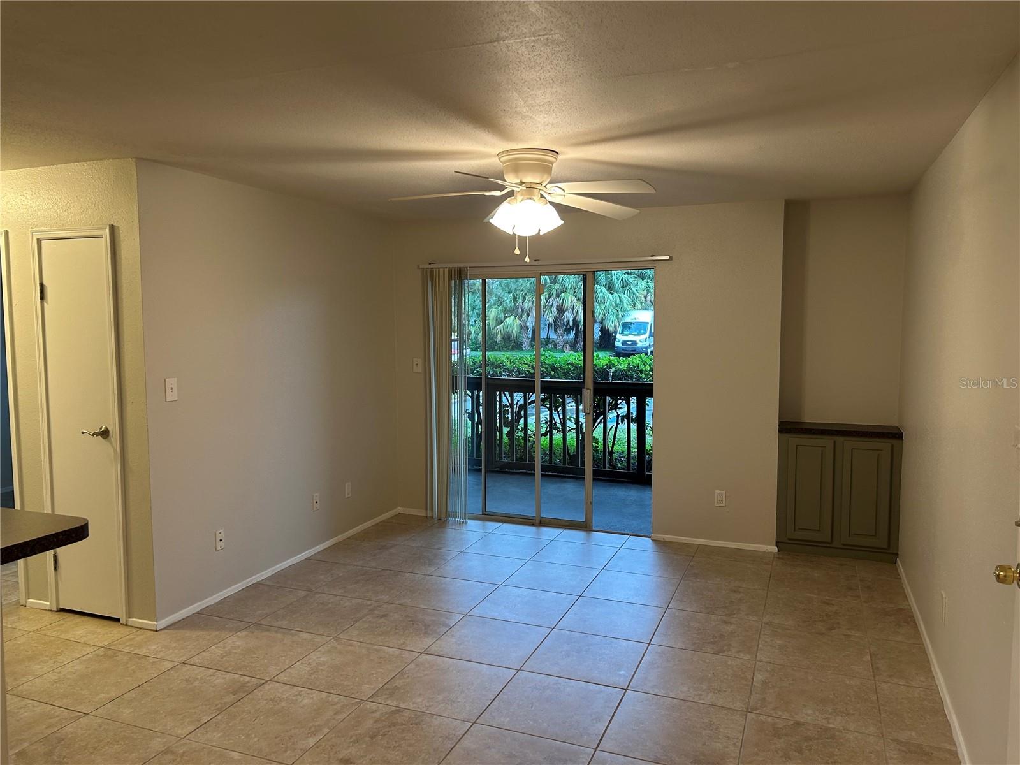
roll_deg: +0.5
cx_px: 510
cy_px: 382
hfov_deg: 67.3
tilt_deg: -5.8
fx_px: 766
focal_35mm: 26
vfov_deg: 53.1
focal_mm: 5.7
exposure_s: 1/60
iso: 80
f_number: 1.5
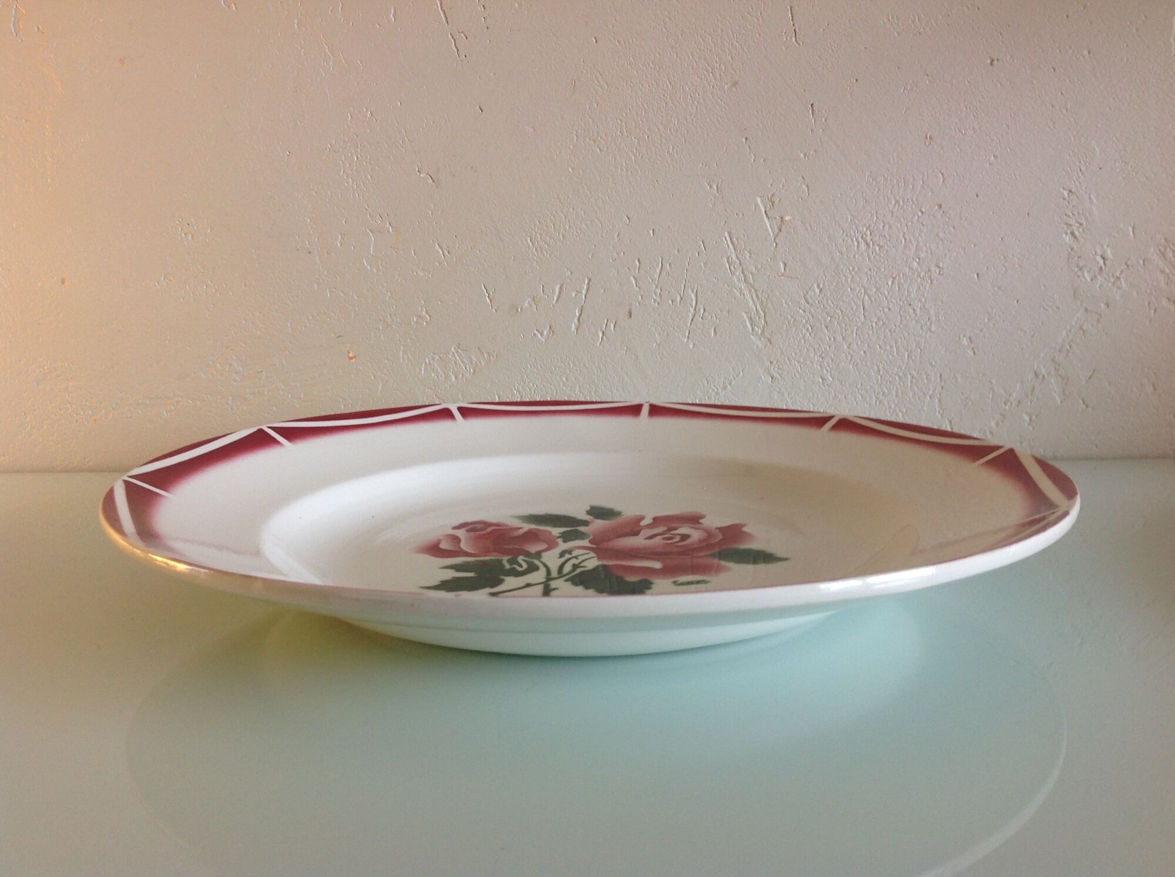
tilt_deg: -10.3
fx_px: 1186
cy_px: 438
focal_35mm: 35
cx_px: 588
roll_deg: +1.4
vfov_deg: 40.6
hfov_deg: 52.7
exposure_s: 1/15
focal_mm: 4.28
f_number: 2.4
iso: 64
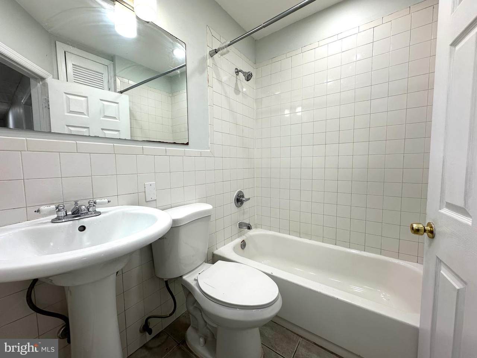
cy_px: 179
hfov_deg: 102.1
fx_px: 193
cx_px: 238
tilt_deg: -4.4
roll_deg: +0.7
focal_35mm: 14
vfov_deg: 85.7
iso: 64
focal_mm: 2.22
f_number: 2.2
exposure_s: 1/120
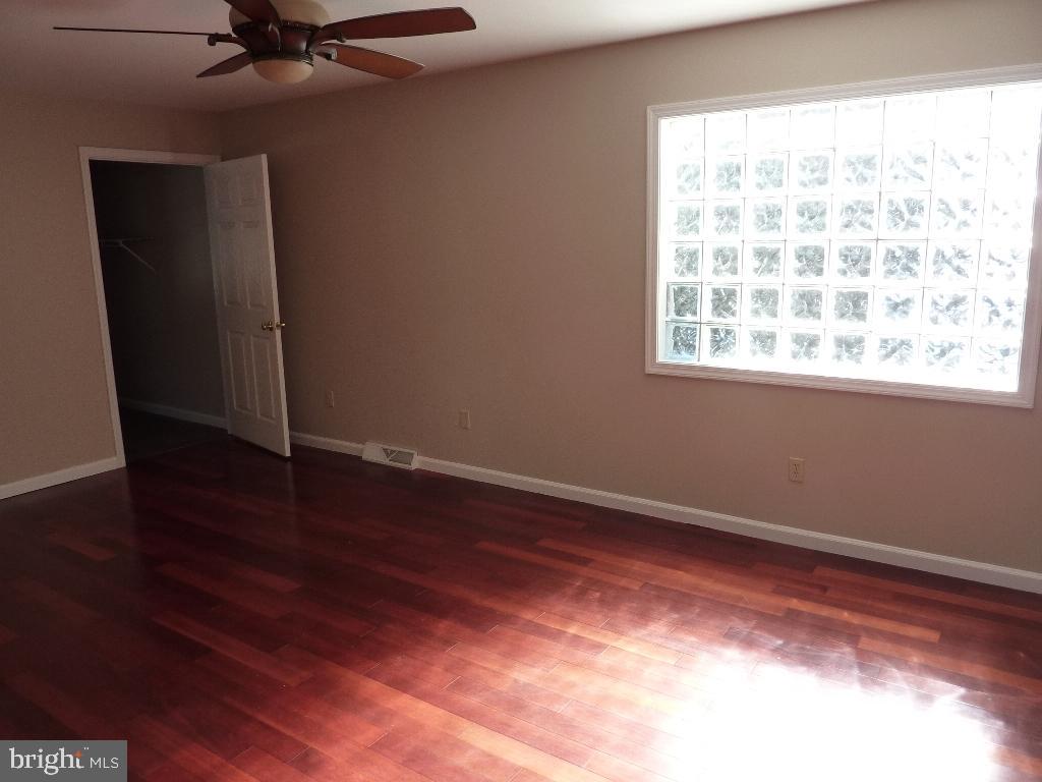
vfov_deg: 54.9
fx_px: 753
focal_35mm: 25
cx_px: 521
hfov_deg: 69.4
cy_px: 391
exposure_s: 1/60
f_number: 3.3
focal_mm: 4.1
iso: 125
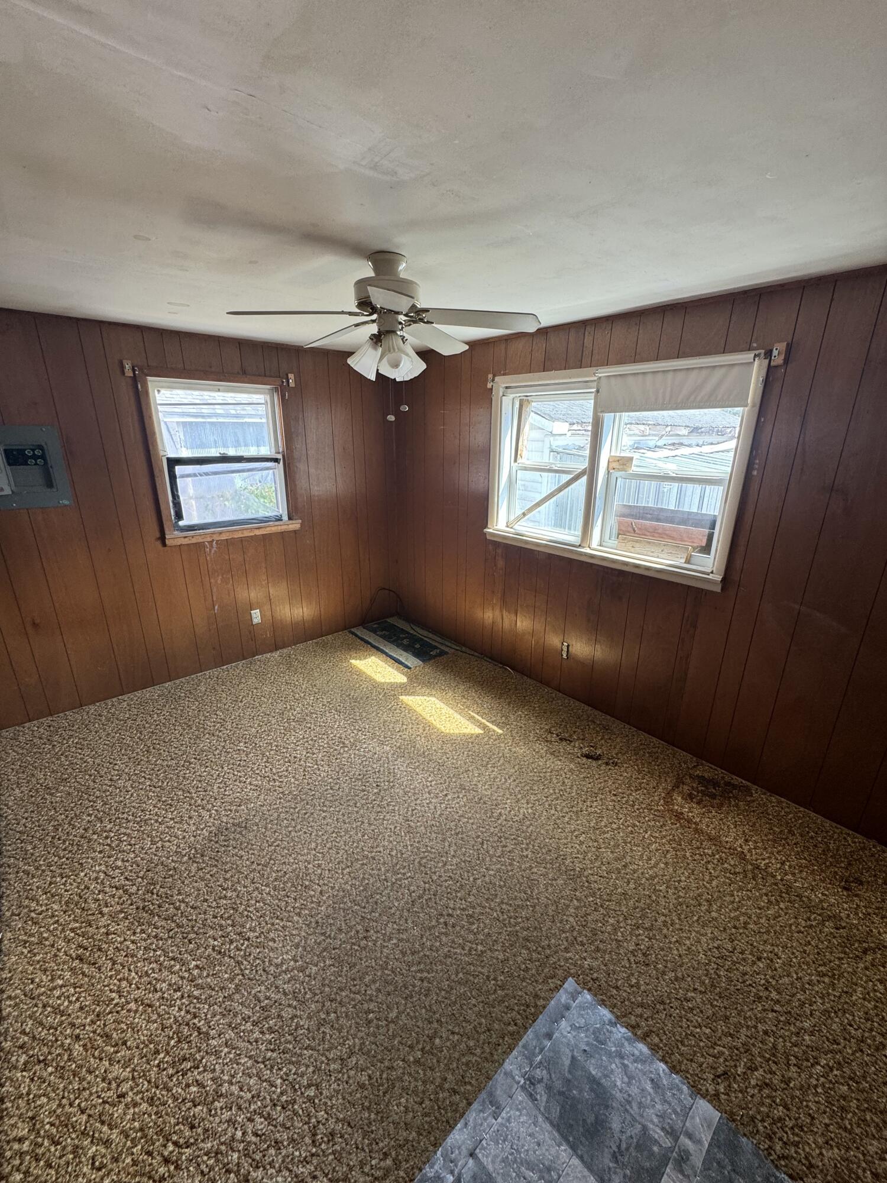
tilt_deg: -19.1
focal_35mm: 14
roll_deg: -0.7
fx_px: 478
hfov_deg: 85.7
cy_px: 592
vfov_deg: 102.1
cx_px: 444
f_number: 2.2
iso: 160
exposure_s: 1/99
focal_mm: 2.22
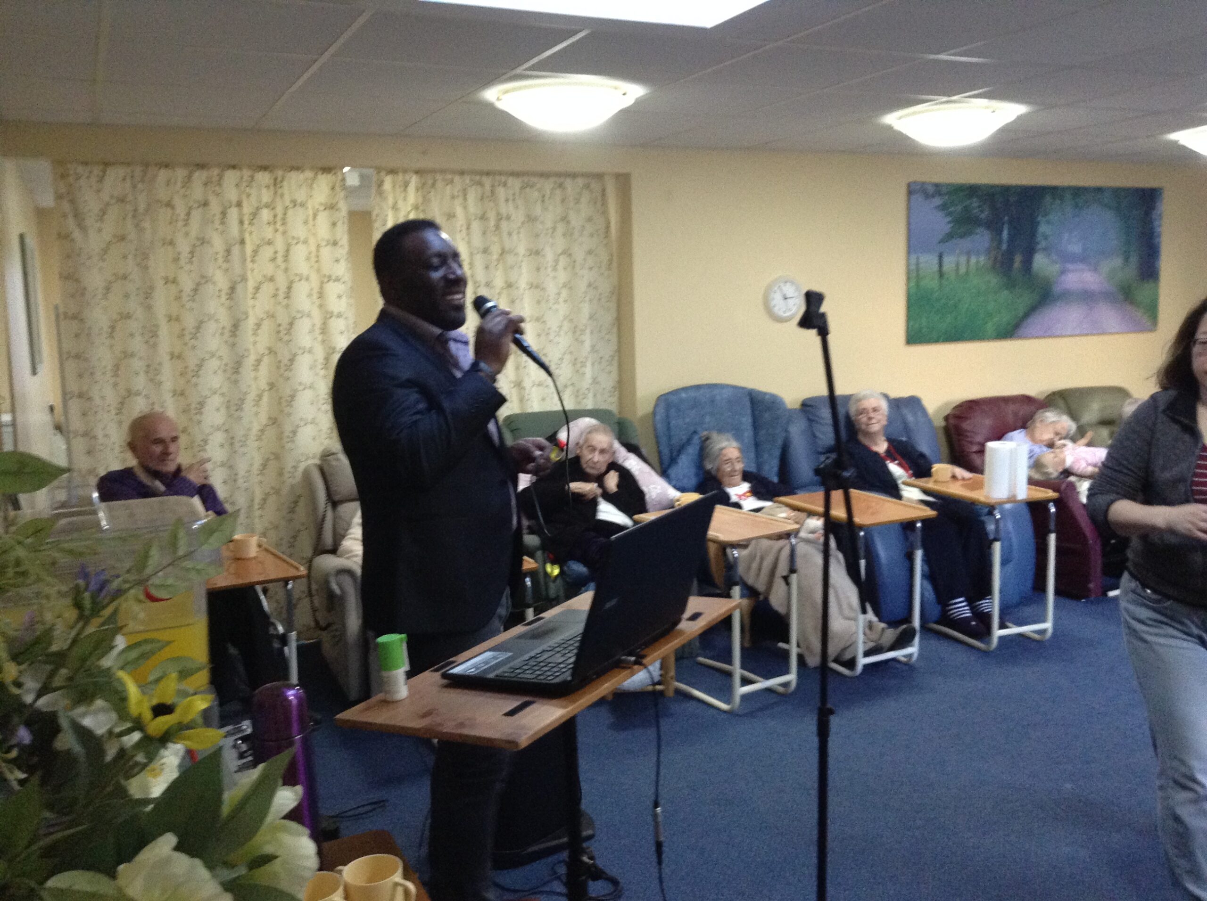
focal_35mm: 33
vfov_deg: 42.8
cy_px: 450
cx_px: 604
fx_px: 1149
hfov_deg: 55.4
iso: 200
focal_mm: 3.3
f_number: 2.4
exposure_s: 1/24
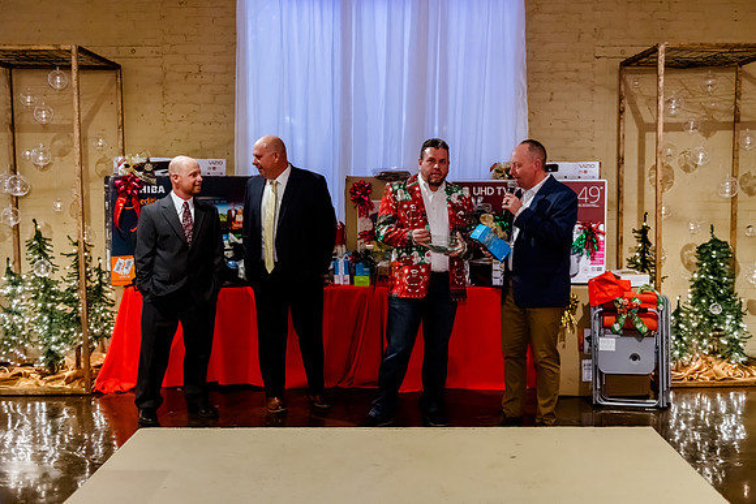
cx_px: 382
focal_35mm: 37
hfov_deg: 51.6
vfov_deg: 35.7
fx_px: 783
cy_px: 244
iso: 5000
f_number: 2.8
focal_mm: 35
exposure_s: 1/160
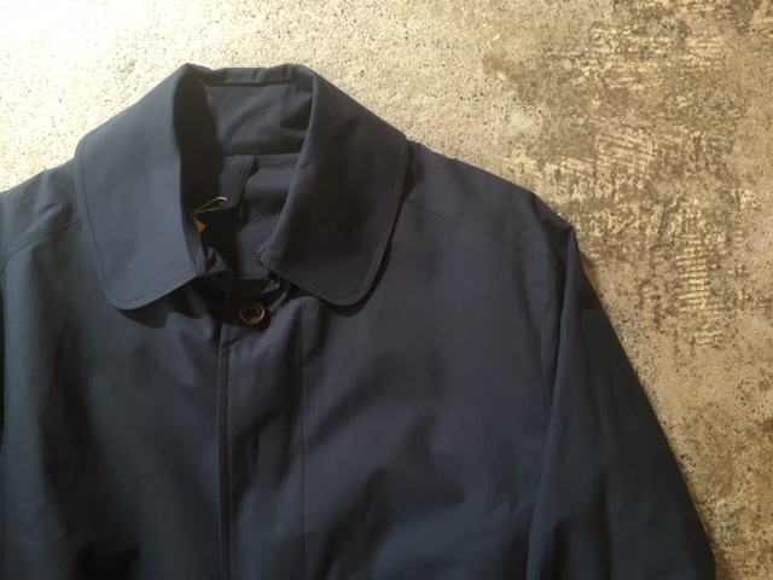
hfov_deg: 61.7
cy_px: 290
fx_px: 648
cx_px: 386
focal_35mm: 29
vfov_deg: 48.2
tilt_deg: -86.3
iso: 100
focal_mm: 4.15
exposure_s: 1/33
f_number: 2.2
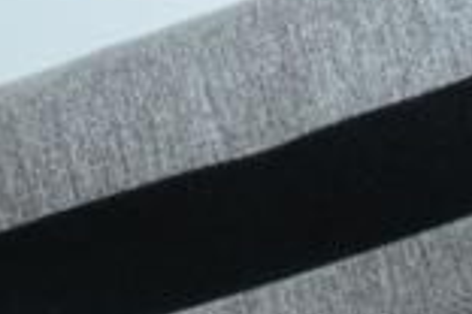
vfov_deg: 5.6
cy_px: 628
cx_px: 260
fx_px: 3171
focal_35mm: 242
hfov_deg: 8.5
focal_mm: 21
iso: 160
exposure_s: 1/125
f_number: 4.5
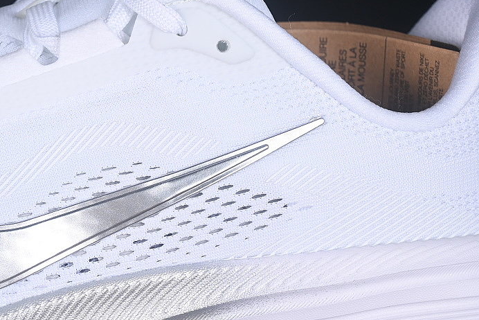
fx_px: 1557
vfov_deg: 11.7
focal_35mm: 117
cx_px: 130
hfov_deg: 17.4
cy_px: 186
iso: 160
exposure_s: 1/80
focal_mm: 50
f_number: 7.1
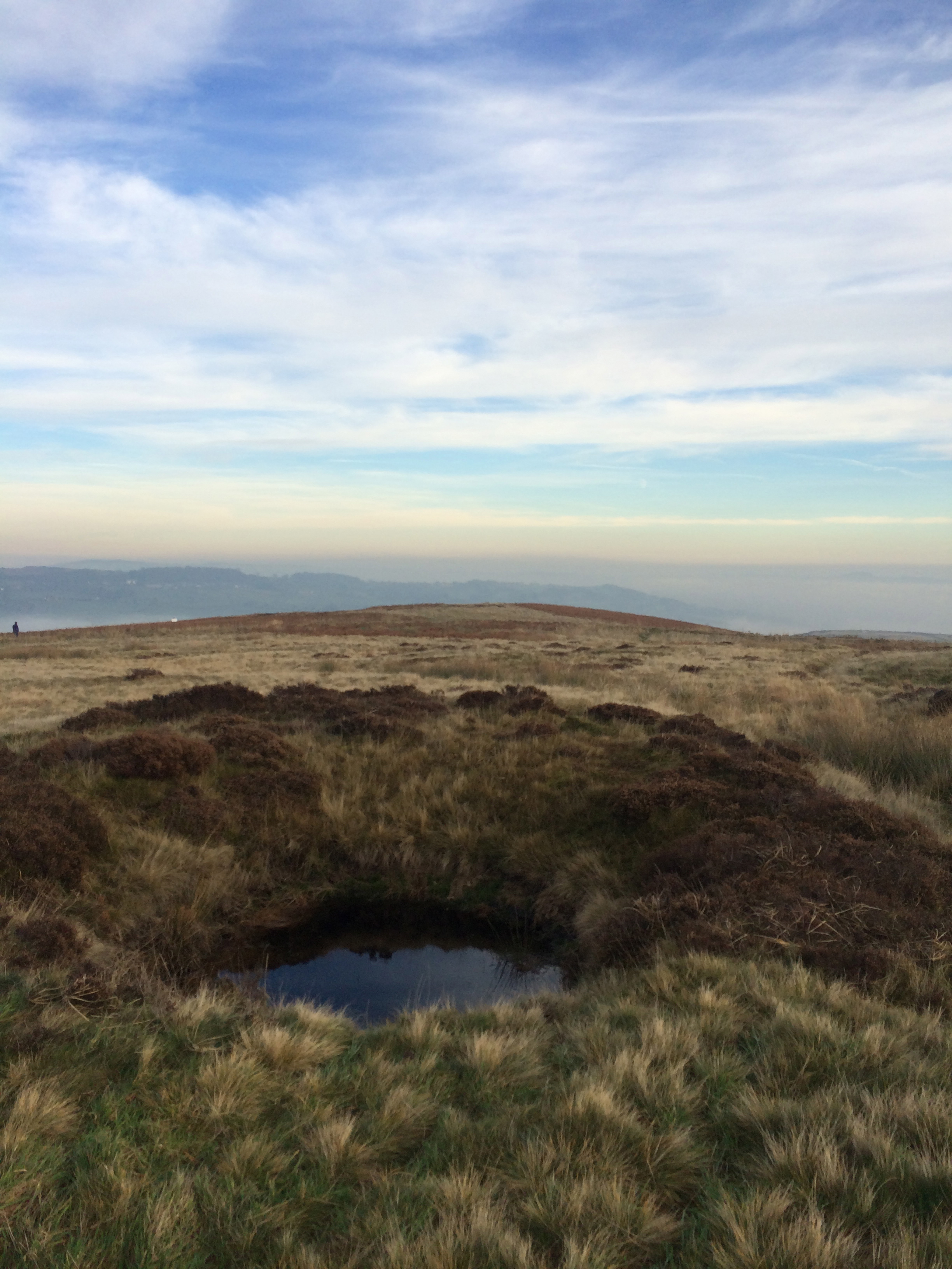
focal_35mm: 30
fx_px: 1100
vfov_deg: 60.0
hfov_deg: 46.8
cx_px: 476
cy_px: 634
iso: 32
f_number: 2.2
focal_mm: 4.12
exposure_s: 1/933
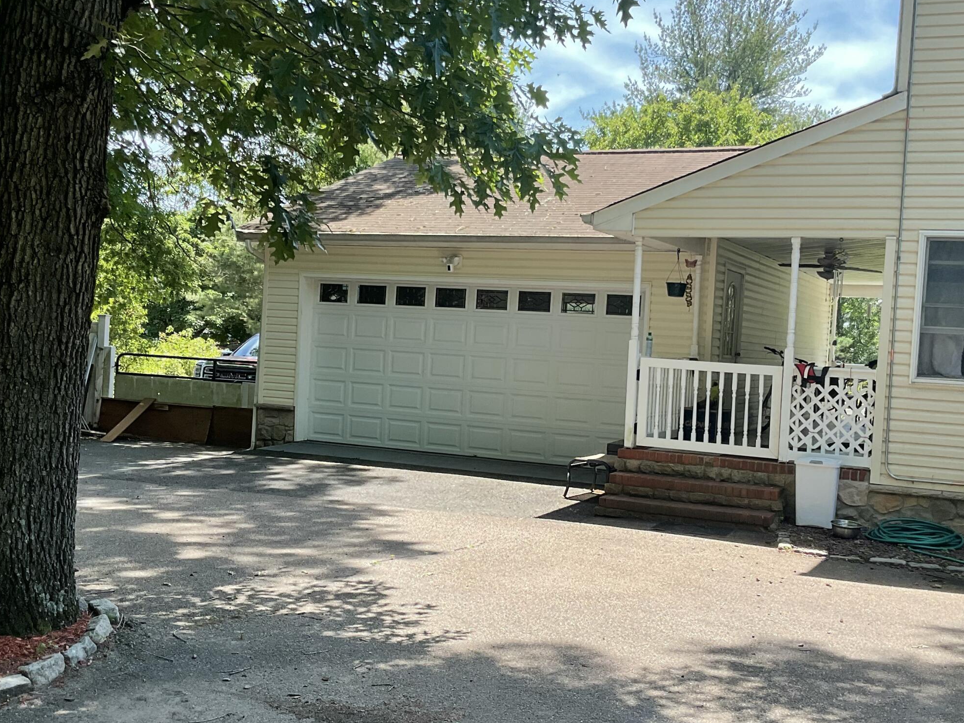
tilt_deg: -1.8
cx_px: 507
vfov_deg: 32.9
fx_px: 1225
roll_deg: -2.4
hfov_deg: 42.9
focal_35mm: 44
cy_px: 385
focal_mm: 3
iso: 16
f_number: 1.8
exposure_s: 1/295
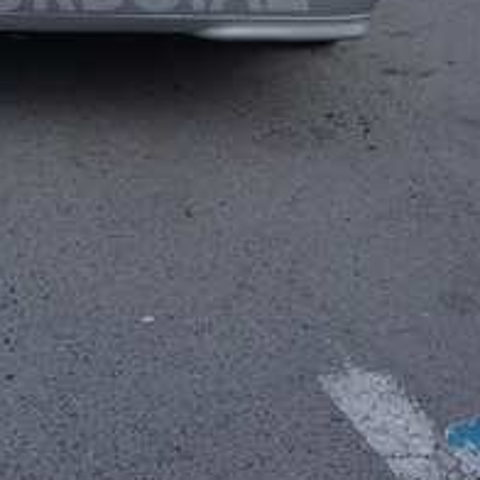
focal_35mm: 74
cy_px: -17
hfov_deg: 23.1
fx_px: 1161
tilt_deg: -12.8
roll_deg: -0.4
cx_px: 120
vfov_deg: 22.3
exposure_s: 1/347
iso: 50
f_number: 2.4
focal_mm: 4.12
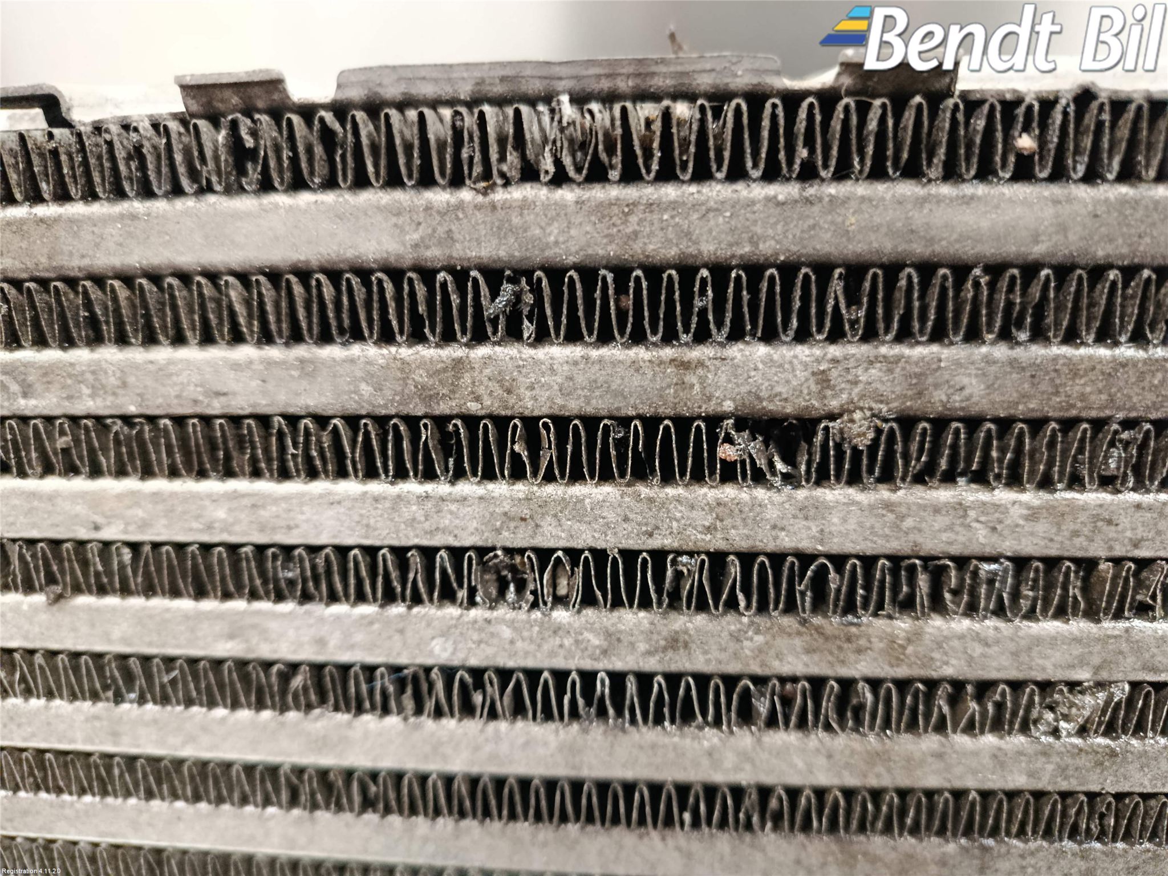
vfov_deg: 56.8
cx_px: 584
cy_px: 438
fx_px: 810
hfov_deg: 71.6
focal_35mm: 24
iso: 3284
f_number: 1.7
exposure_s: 1/20
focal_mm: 5.24
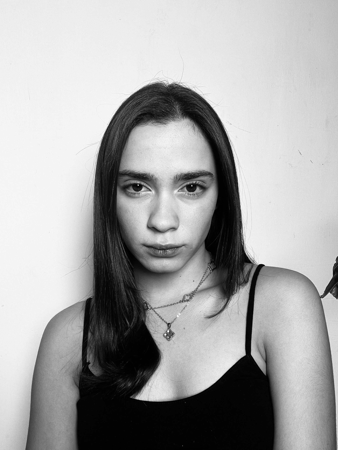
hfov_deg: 46.8
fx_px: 391
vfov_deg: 60.0
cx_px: 169
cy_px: 225
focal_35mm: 30
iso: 50
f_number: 2.2
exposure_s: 1/50
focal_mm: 2.71
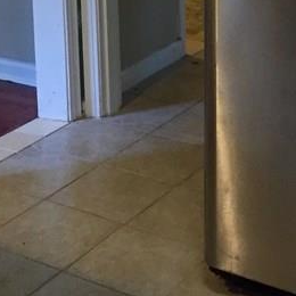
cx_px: 153
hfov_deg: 17.2
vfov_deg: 16.6
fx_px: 977
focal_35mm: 101
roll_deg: +0.1
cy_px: -49
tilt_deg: -11.5
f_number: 2.2
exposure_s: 1/30
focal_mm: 4.15
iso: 200
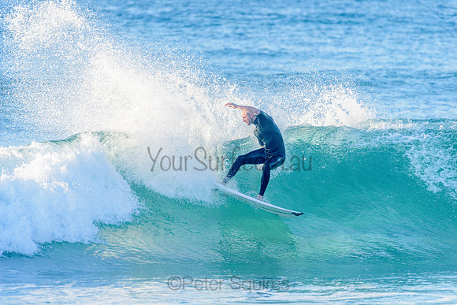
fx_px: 6348
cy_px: 152
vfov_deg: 2.8
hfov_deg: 4.1
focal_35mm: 500
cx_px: 228
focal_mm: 500
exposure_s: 1/2000
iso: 800
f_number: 5.6
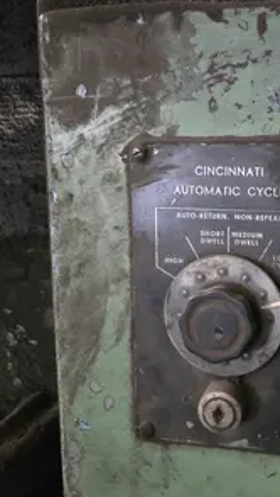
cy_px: 249
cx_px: 268
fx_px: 449
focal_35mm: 34
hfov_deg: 32.4
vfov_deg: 58.0
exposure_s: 1/60
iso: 2000
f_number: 1.8
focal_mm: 5.4
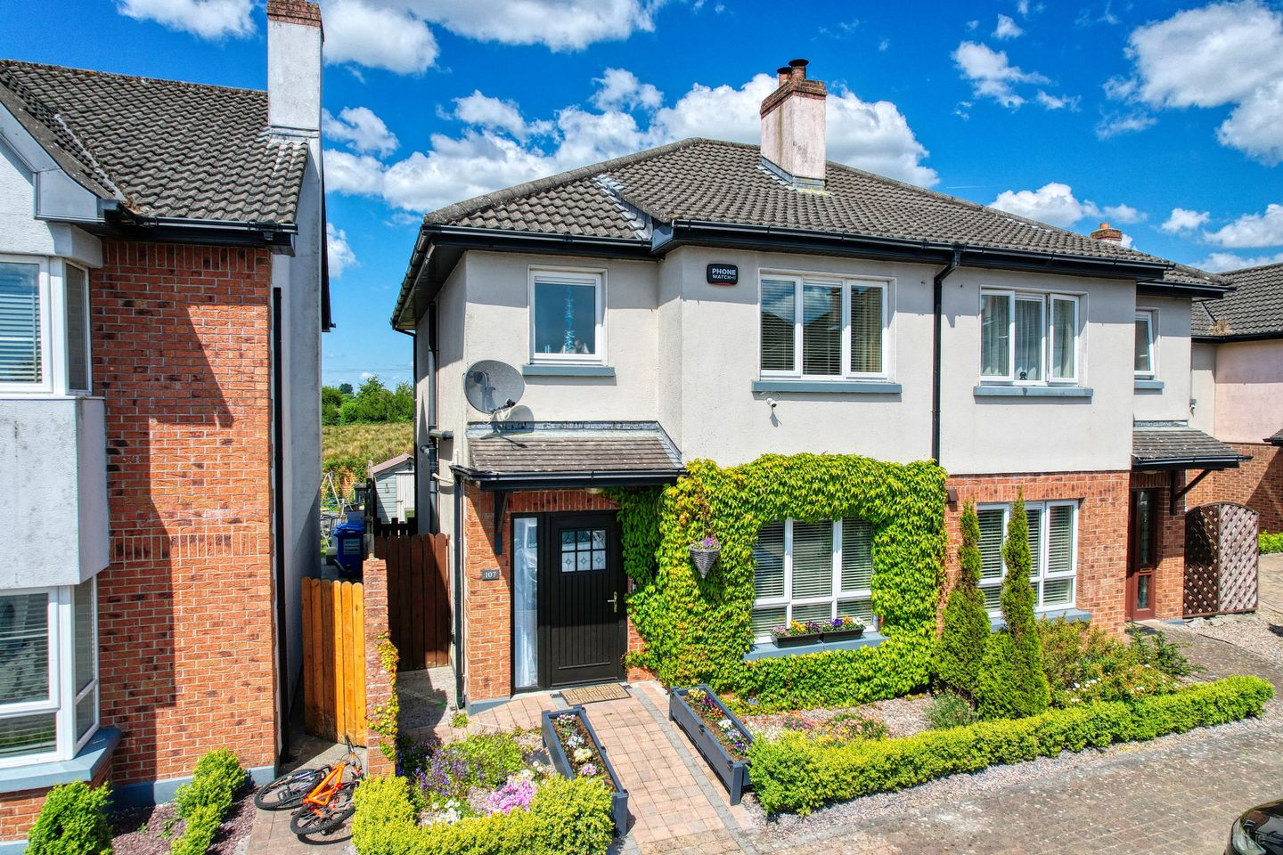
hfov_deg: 78.6
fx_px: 784
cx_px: 642
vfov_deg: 57.2
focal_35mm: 22
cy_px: 428
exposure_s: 1/3000
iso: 100
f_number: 2.8
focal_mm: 8.4
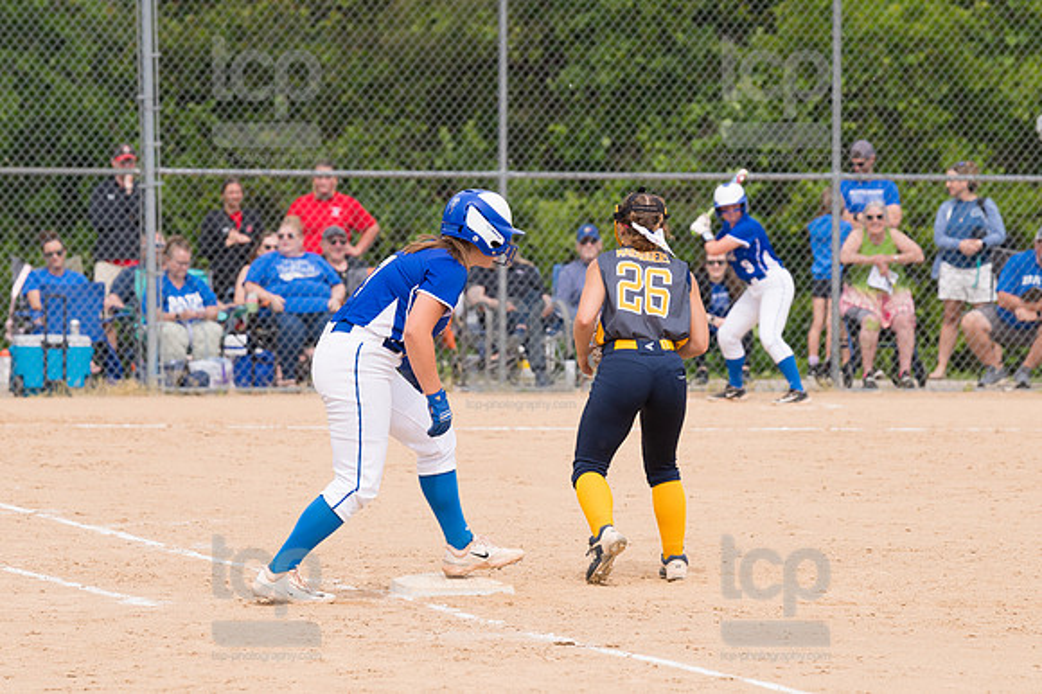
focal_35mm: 277
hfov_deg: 7.4
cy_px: 347
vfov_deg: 5.0
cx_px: 521
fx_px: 8013
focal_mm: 185
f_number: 5.6
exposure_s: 1/1600
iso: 320
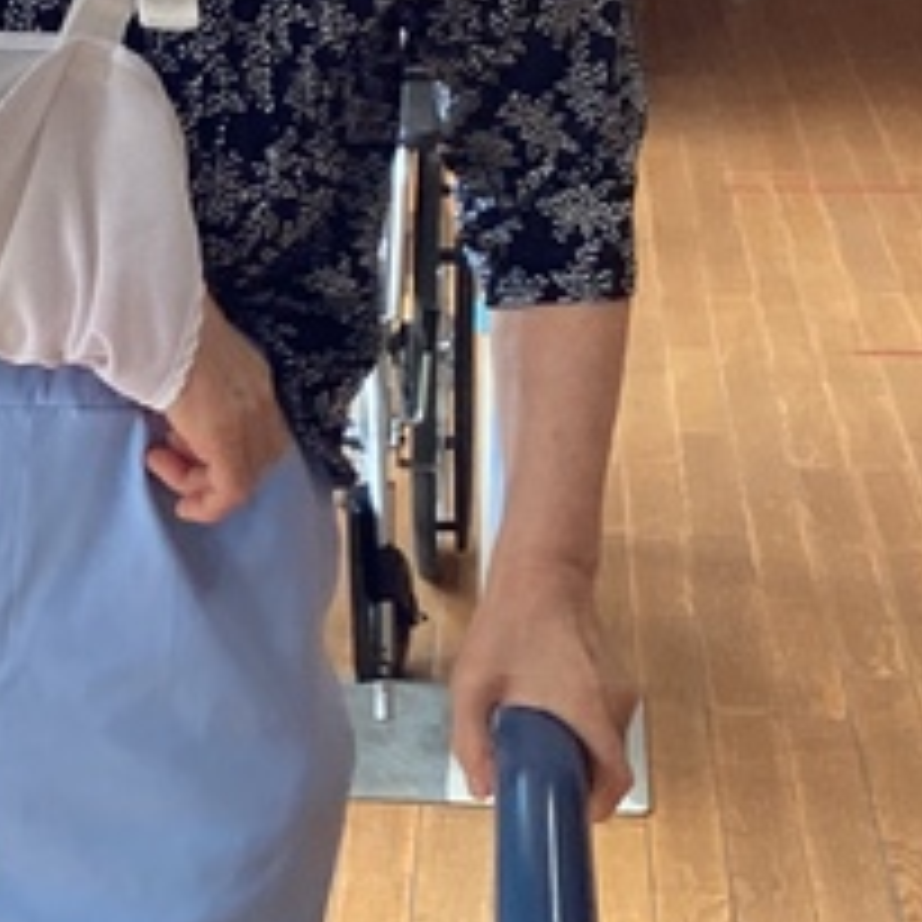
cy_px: 405
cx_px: -148
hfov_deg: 15.7
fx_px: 3224
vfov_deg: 16.3
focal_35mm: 107
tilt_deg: -17.3
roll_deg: +2.0
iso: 50
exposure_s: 1/100
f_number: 2.4
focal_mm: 3.3
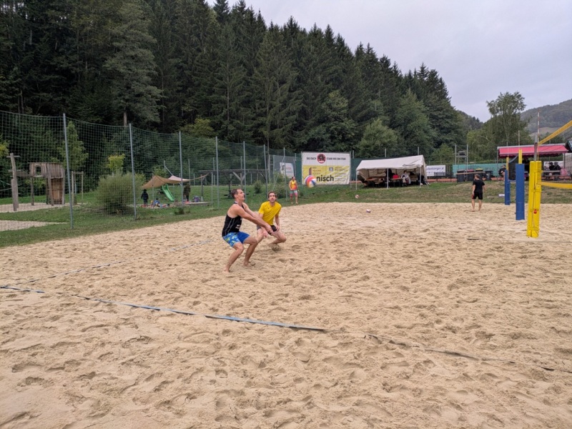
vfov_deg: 54.9
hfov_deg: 69.4
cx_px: 286
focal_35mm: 25
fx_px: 413
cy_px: 214
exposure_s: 1/299
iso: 45
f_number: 1.89
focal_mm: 5.43
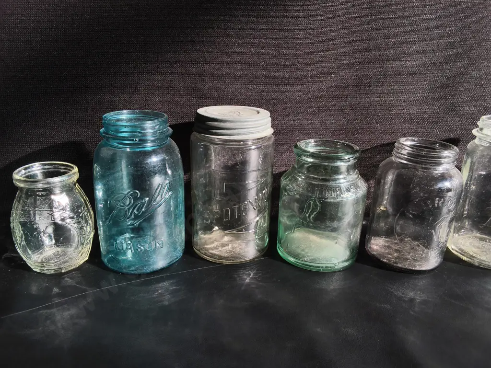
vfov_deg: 51.4
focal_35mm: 27
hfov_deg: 65.3
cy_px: 184
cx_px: 246
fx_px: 383
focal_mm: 2.87
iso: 32
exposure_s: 1/824
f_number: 2
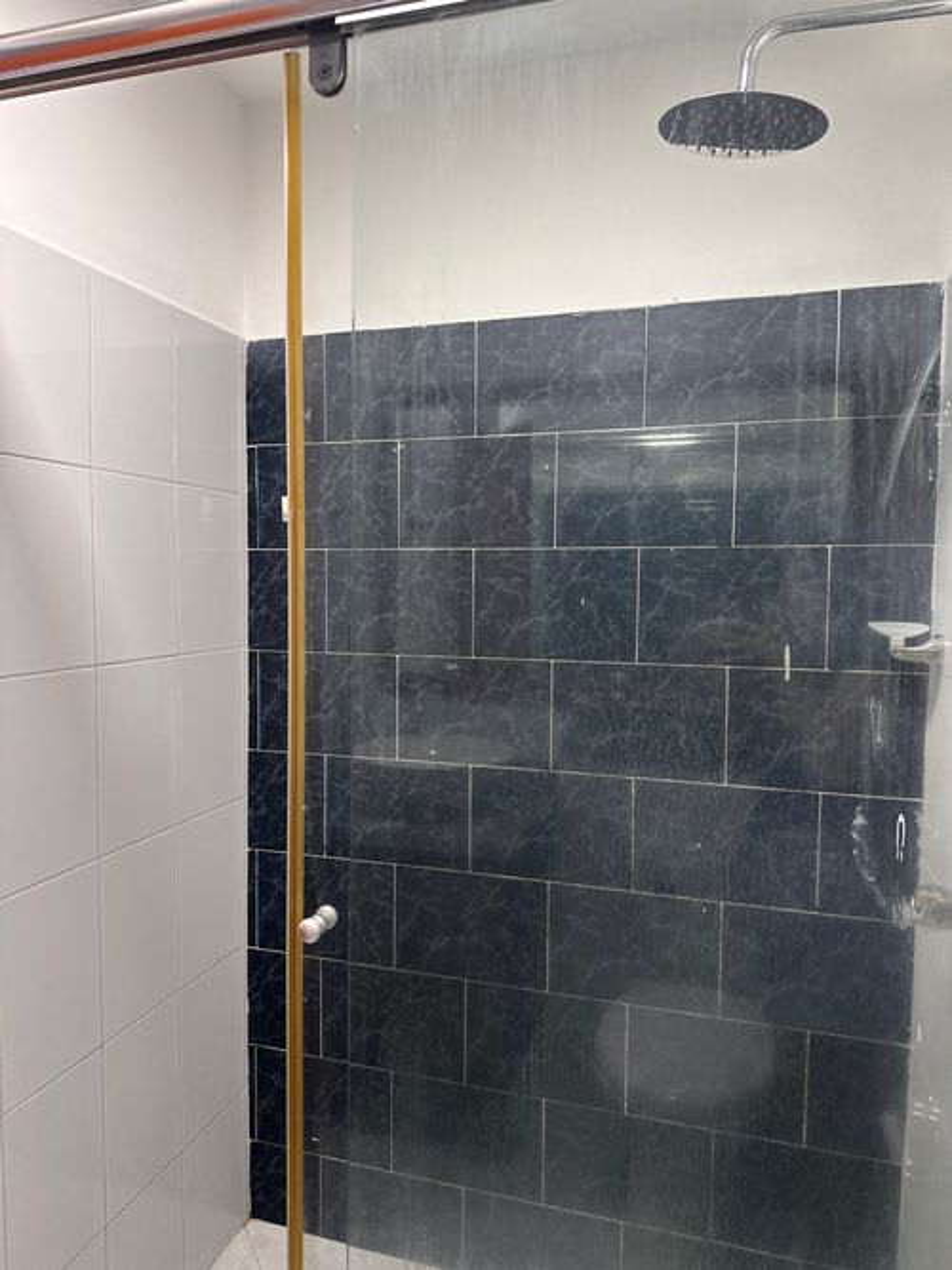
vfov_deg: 71.6
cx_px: 476
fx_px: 880
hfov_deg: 56.8
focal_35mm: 24
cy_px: 635
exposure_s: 1/60
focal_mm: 6.86
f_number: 1.78
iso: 320
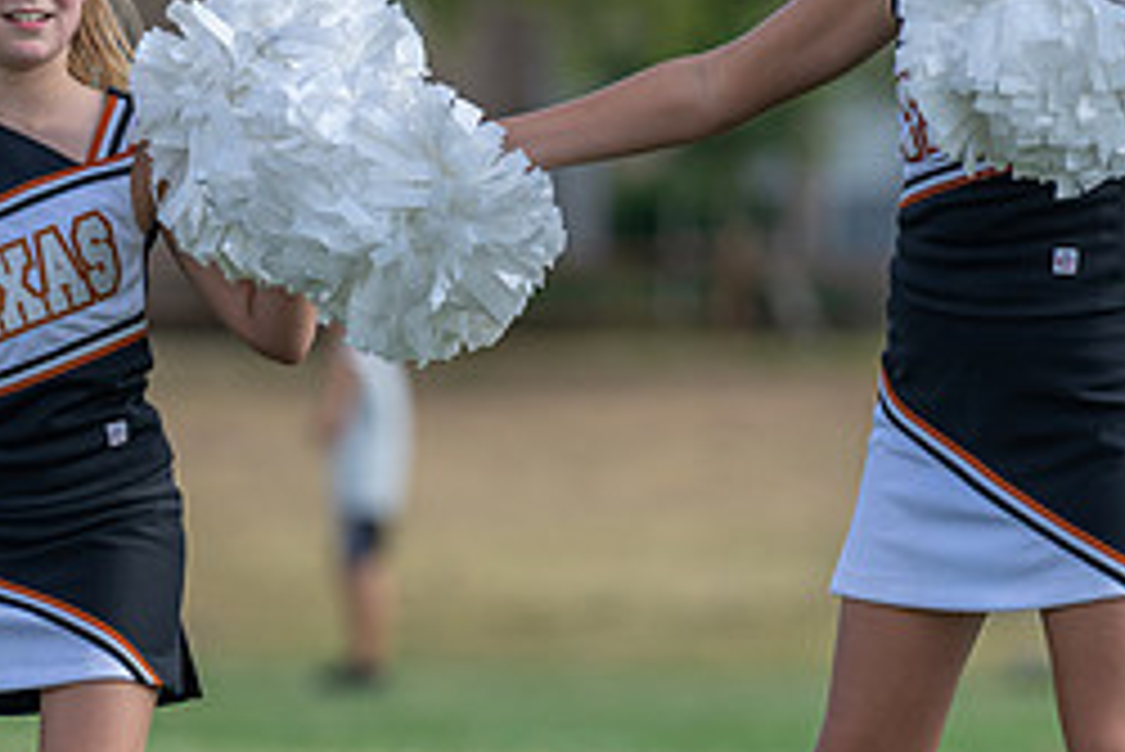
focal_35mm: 464
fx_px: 14508
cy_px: 286
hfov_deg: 4.4
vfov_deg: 3.0
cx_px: 198
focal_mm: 200
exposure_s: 1/1000
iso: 125
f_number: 3.5
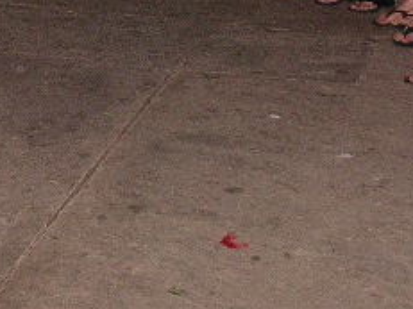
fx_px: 1526
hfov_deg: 15.0
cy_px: -195
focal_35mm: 128
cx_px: -64
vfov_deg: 11.0
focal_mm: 7.8
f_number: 2.8
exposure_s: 1/40
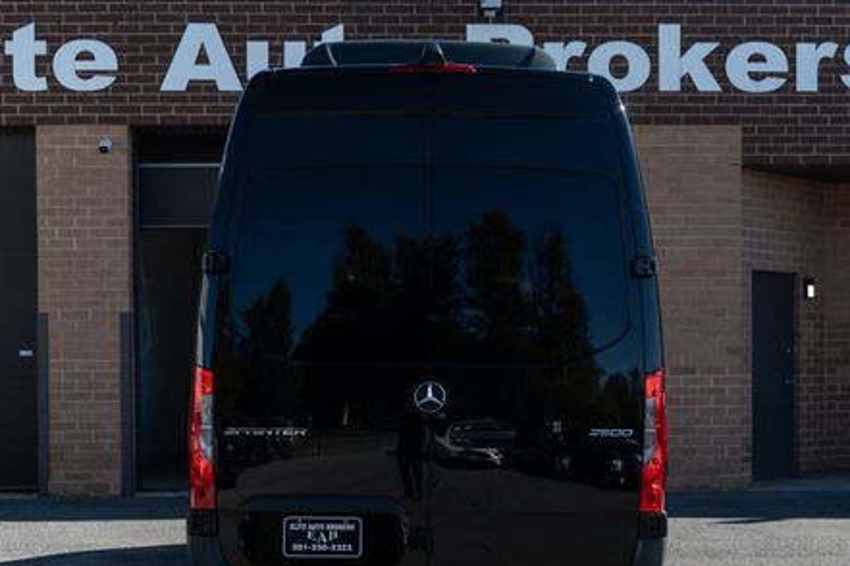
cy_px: 378
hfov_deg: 32.9
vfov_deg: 22.2
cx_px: 436
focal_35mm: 61
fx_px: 1440
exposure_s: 1/640
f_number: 5
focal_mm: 28
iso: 160
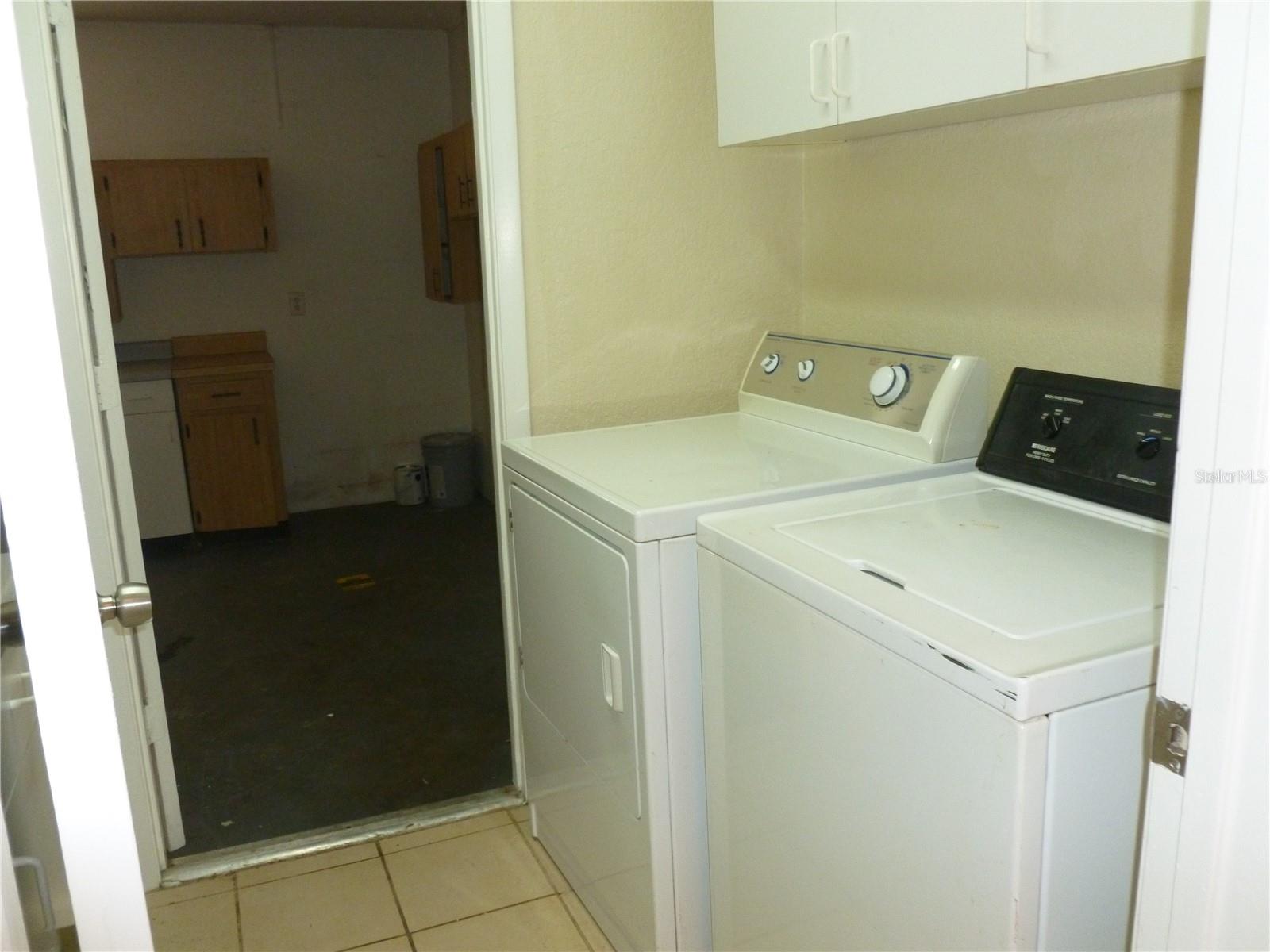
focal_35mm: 28
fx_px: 1027
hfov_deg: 63.4
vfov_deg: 49.7
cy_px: 476
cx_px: 635
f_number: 3.3
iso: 320
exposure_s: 1/60
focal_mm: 5
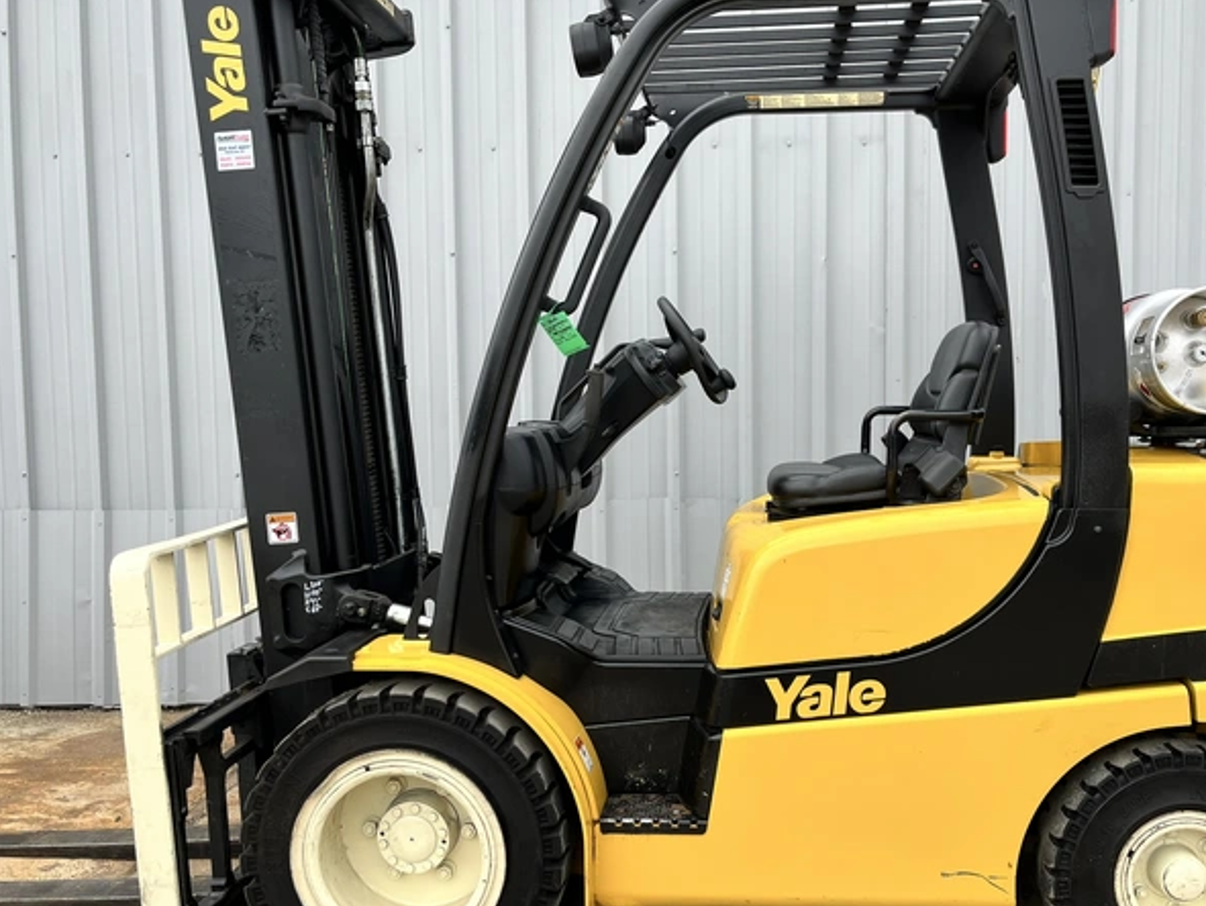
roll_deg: +0.4
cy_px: 470
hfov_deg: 55.2
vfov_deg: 43.0
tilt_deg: -3.0
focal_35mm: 33
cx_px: 680
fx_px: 1150
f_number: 1.6
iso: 50
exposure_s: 1/611
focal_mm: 5.1
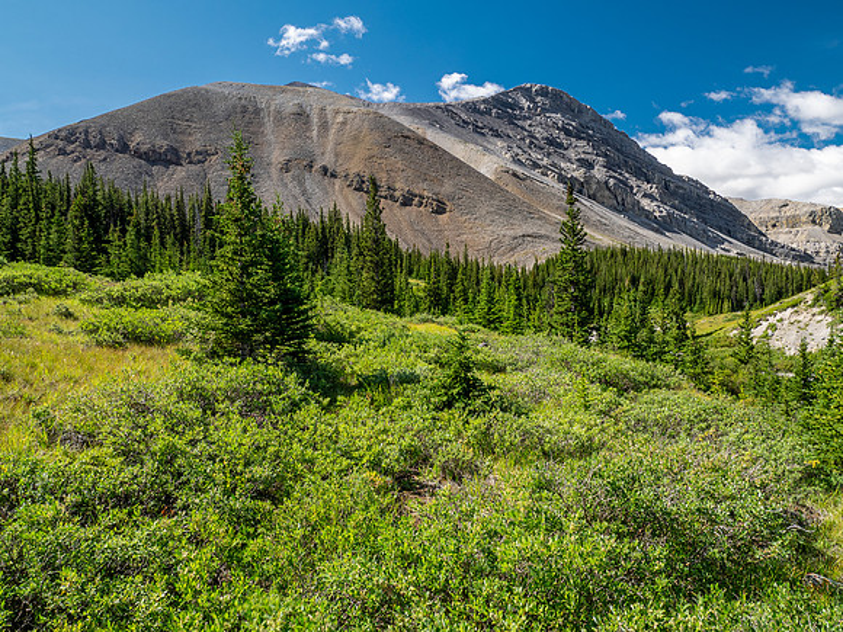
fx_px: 584
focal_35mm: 24
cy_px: 316
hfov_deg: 71.6
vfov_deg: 56.8
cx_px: 422
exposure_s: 1/80
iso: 200
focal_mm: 12
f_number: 8
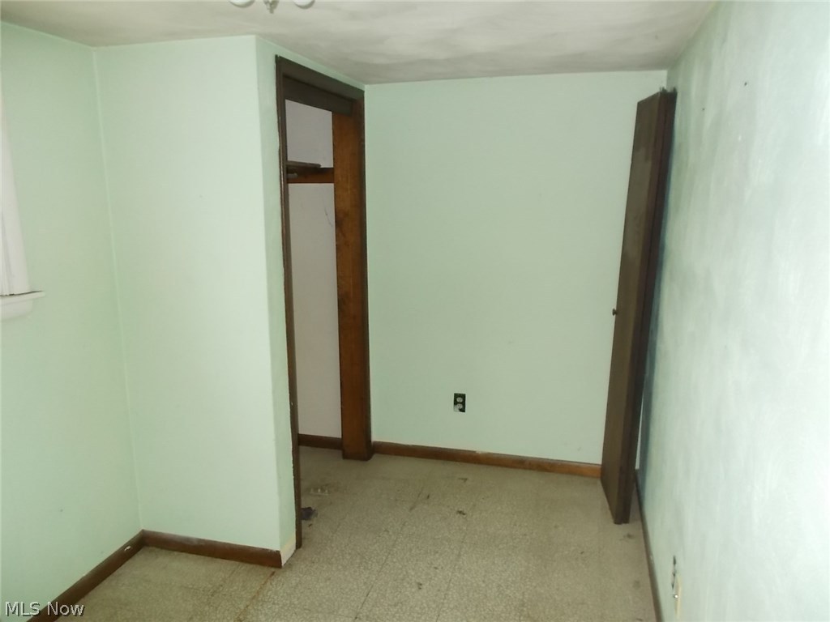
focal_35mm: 26
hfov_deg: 67.3
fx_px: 623
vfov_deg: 53.1
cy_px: 311
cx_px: 415
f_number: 3.2
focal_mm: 4.6
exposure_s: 1/25
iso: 220
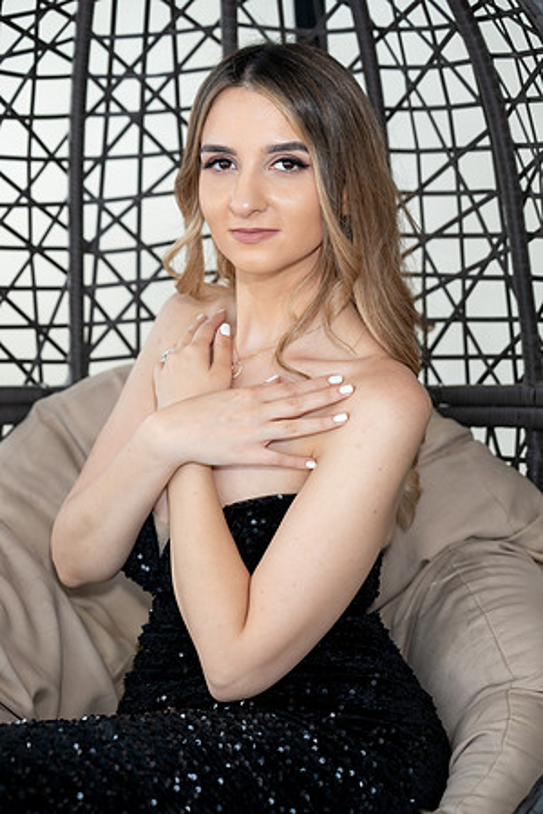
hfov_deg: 18.2
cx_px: 272
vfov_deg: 27.0
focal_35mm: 75
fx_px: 1697
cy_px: 407
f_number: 3.5
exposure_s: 1/400
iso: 2500
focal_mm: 75
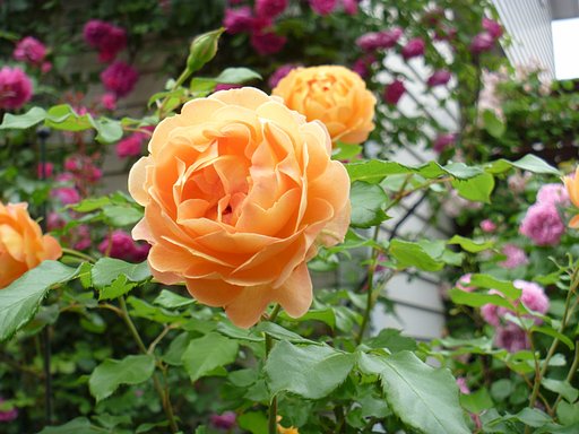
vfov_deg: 25.2
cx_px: 290
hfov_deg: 33.2
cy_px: 217
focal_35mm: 58
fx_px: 970
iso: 100
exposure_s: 1/60
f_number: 3.9
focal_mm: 10.3
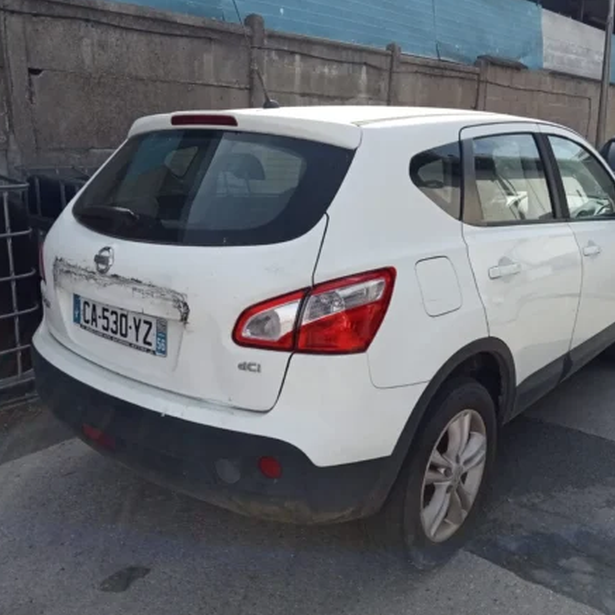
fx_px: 683
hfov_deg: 48.3
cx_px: 357
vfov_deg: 48.4
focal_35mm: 34
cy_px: 300
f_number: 2.2
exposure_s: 1/622
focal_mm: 3.46
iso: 100
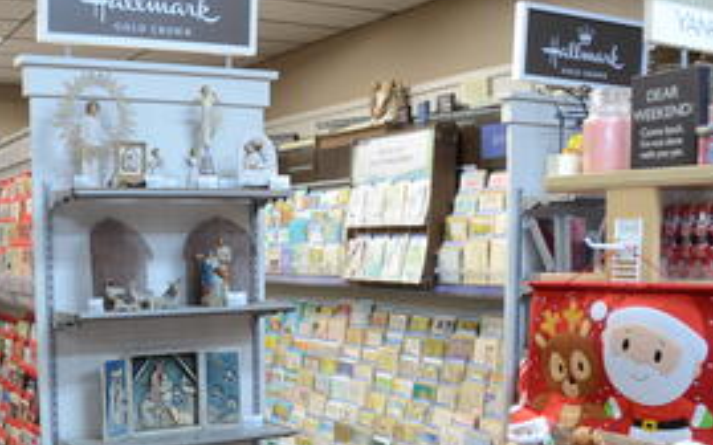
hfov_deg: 41.4
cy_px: 348
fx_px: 933
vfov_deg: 26.4
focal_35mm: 48
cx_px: 252
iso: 400
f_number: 3.5
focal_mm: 18
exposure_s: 1/30
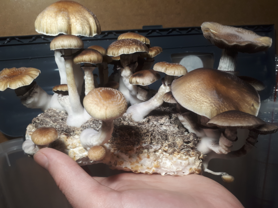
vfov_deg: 51.4
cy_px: 104
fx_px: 217
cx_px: 139
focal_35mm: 27
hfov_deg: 65.3
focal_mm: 3.6
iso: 50
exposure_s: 1/33
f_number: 1.9
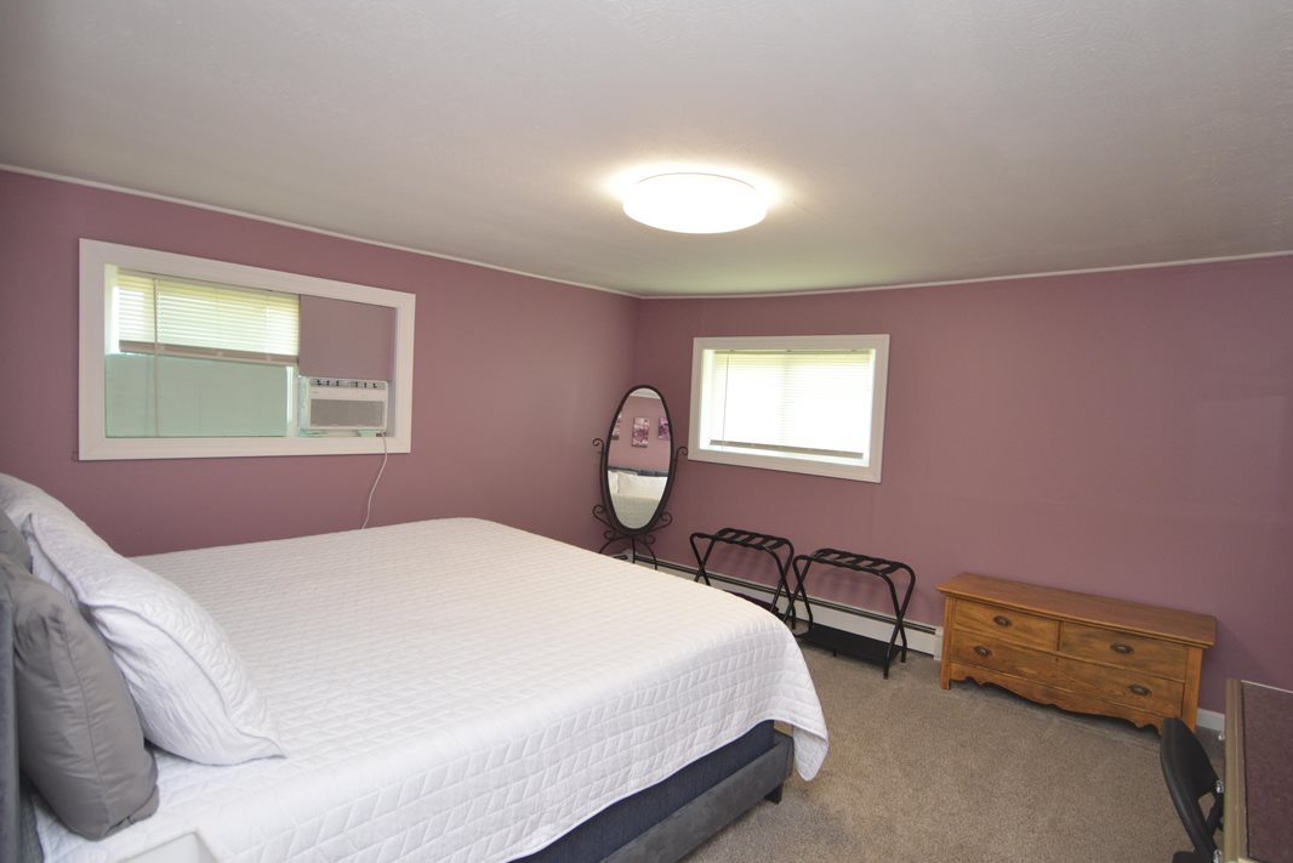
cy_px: 448
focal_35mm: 18
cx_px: 659
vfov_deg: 67.4
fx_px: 647
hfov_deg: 90.0
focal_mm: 10
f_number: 4
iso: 450
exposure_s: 1/60
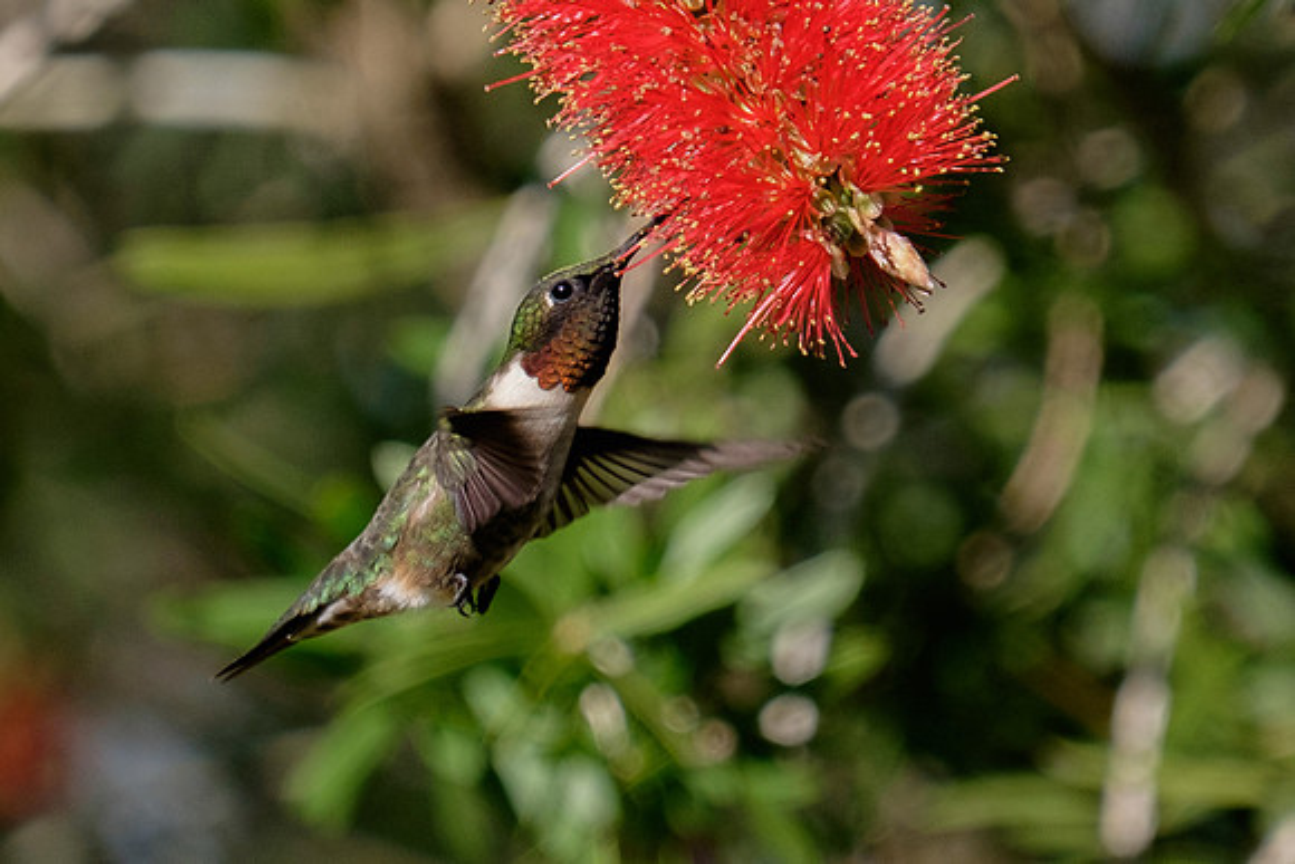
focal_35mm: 694
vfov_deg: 2.0
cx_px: 773
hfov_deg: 3.0
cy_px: 296
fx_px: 24952
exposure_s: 1/2000
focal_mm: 200
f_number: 4.8
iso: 640
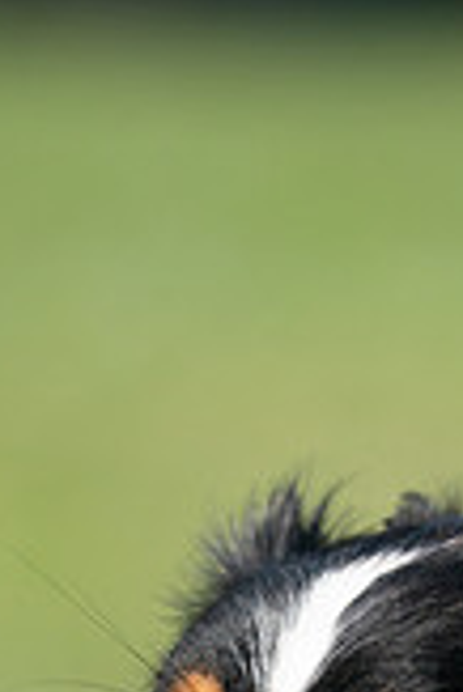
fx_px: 19384
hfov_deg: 1.4
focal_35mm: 1007
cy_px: 951
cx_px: 344
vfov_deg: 2.0
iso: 1000
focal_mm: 365
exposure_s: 1/4000
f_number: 6.3
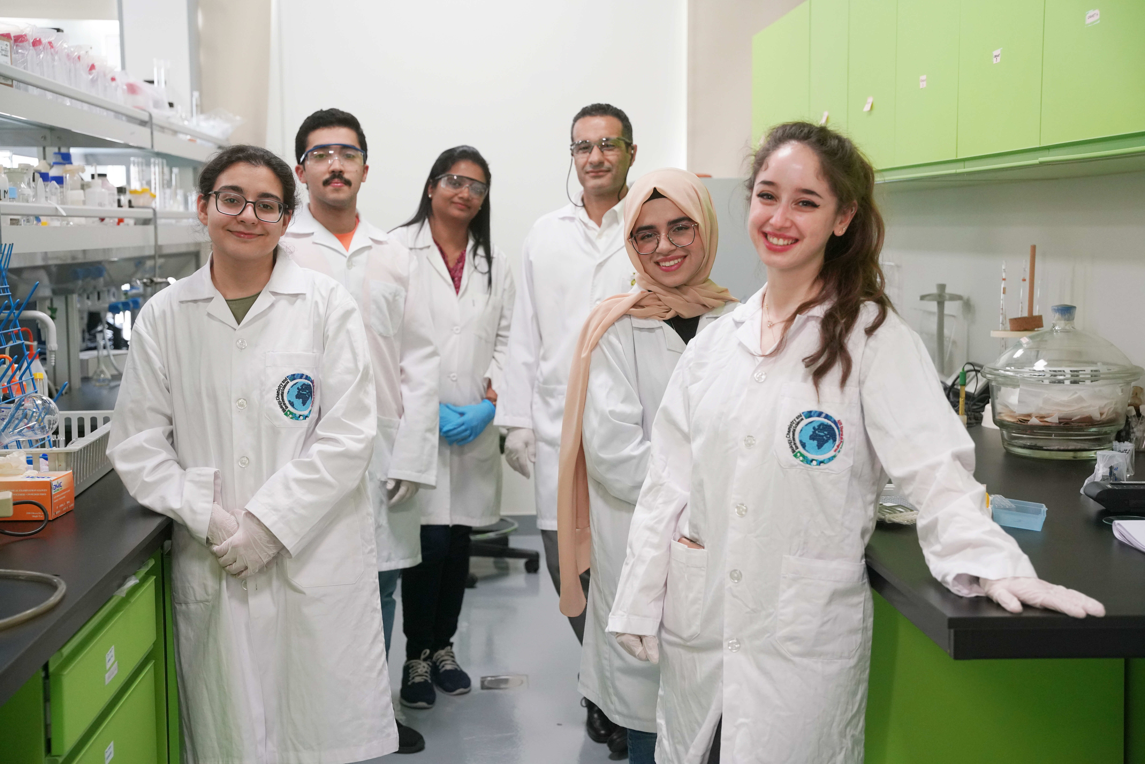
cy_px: 382
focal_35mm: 49
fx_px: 1562
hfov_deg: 40.3
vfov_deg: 27.5
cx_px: 572
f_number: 4
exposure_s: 1/160
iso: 2000
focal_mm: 49.1
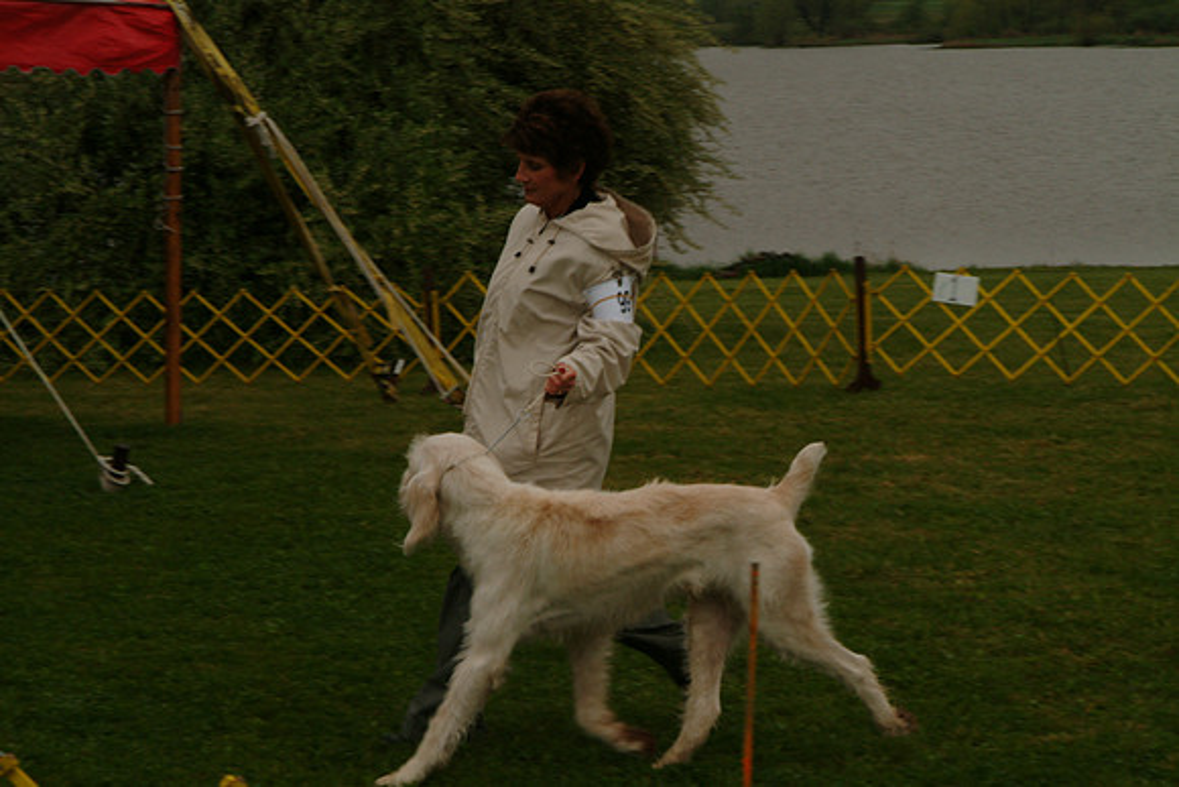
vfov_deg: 12.3
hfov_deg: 18.4
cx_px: 590
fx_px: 3636
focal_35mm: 111
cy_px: 394
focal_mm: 74
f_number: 16
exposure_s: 1/125
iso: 400
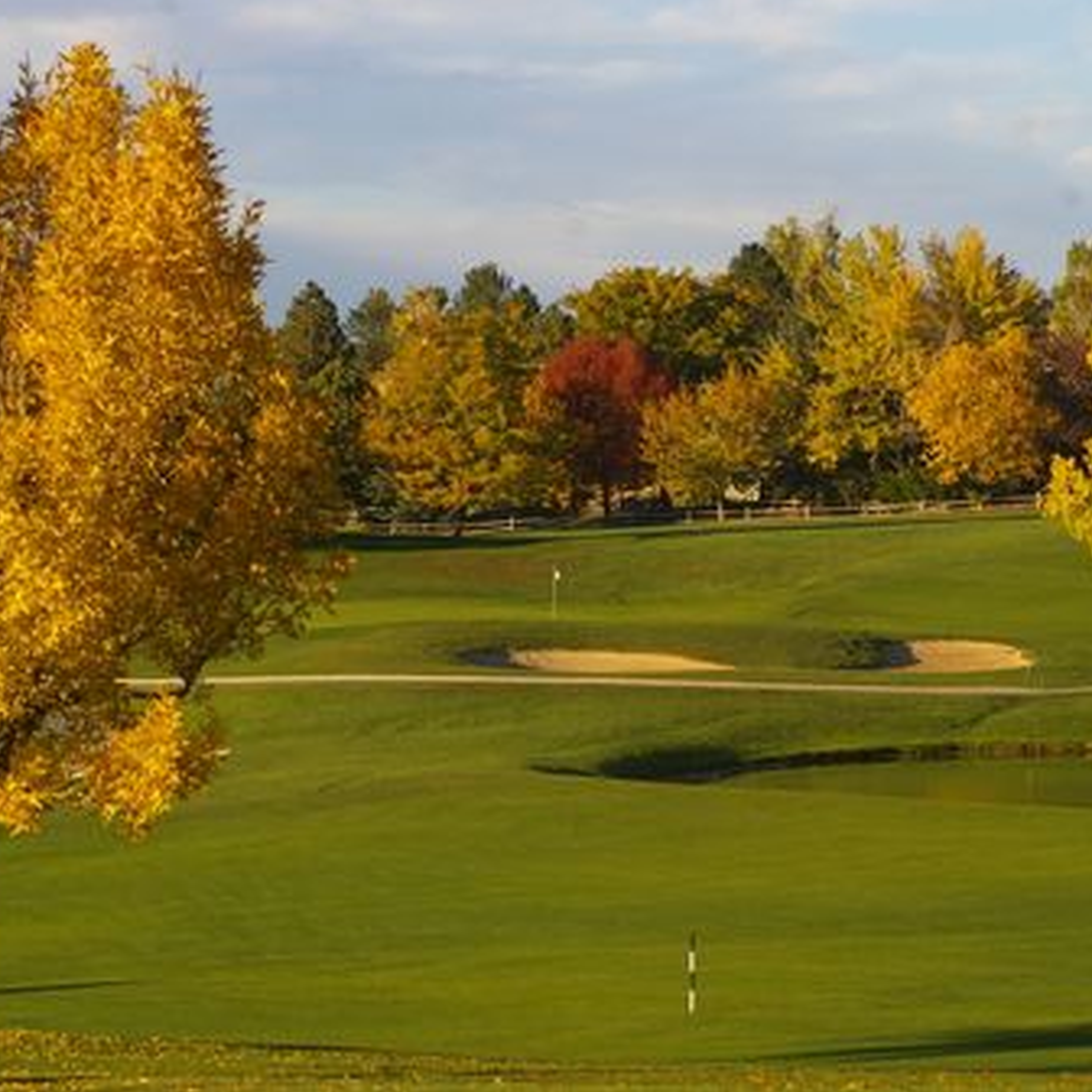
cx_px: 630
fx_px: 5198
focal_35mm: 146
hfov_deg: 12.0
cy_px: 543
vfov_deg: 12.0
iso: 200
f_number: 6.7
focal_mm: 75
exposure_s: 1/250
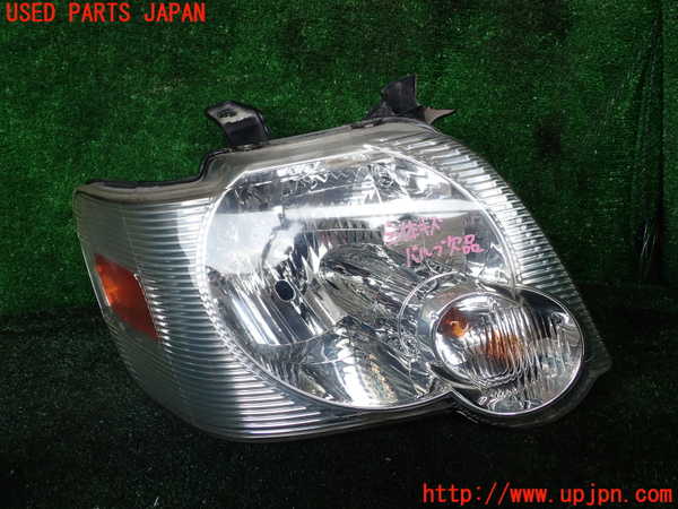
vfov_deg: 46.8
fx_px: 588
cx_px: 339
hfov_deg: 60.0
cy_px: 254
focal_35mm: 30
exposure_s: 1/160
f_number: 3.2
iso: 100
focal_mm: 5.4
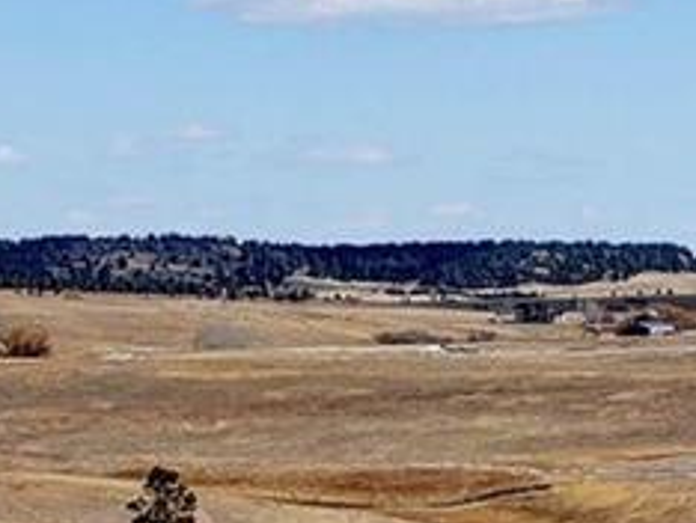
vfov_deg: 8.6
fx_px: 3462
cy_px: 380
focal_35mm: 172
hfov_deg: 11.4
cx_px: 155
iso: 100
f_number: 3
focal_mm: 4.9
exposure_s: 1/60
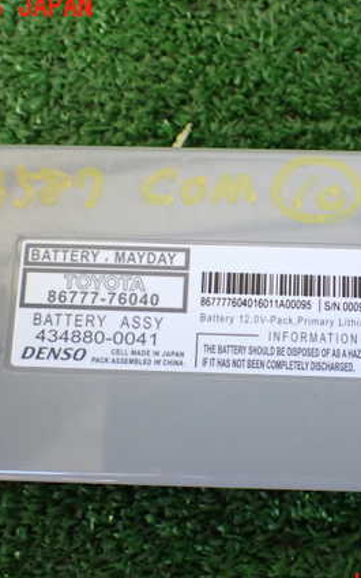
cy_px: 297
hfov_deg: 28.3
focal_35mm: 45
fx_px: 708
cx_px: 253
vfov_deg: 44.4
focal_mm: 5.4
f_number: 2.3
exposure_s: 1/125
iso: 800
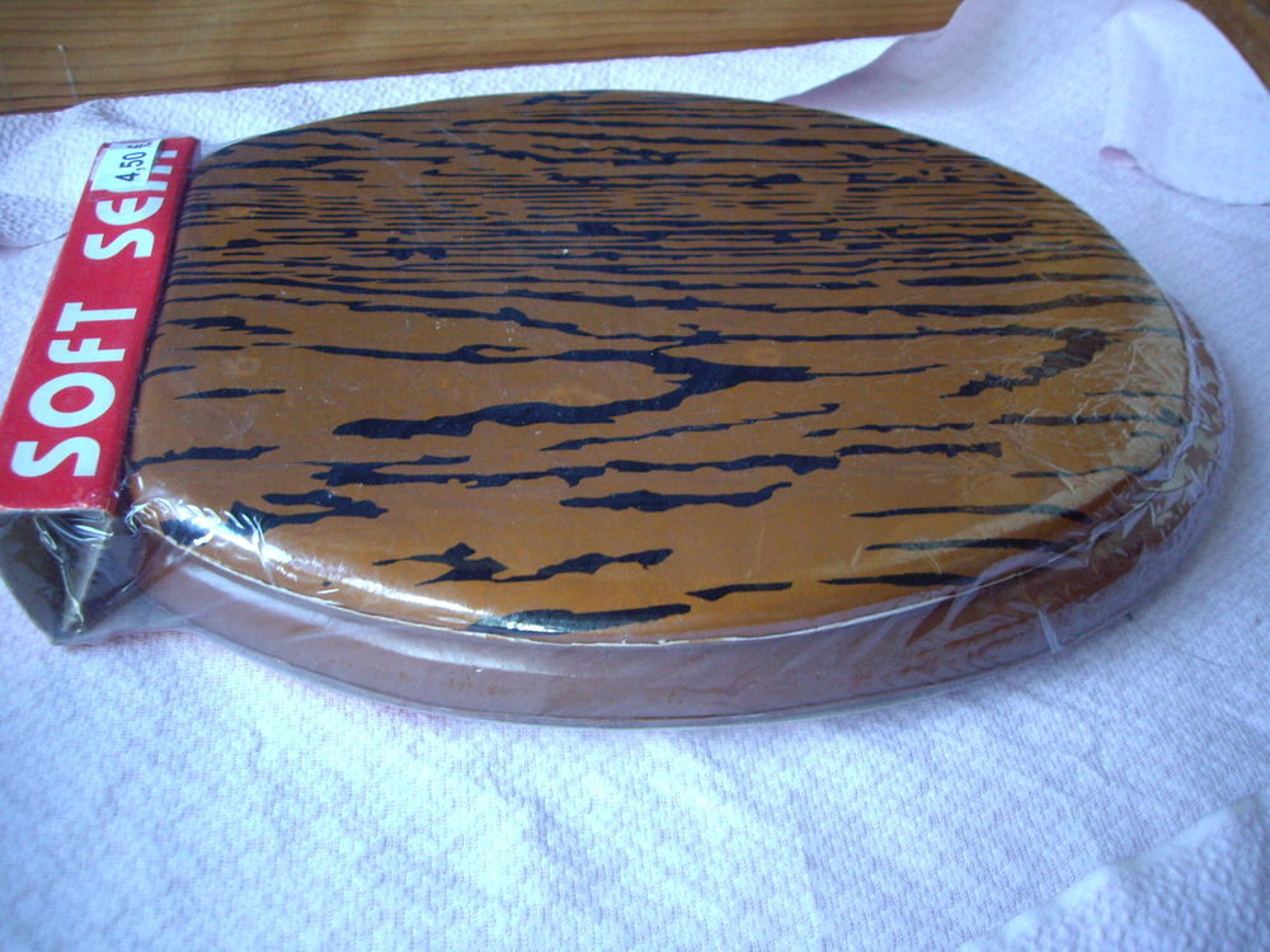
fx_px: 1394
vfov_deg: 37.7
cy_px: 476
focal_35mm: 38
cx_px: 635
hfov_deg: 49.0
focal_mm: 6.2
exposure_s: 1/30
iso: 200
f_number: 2.7
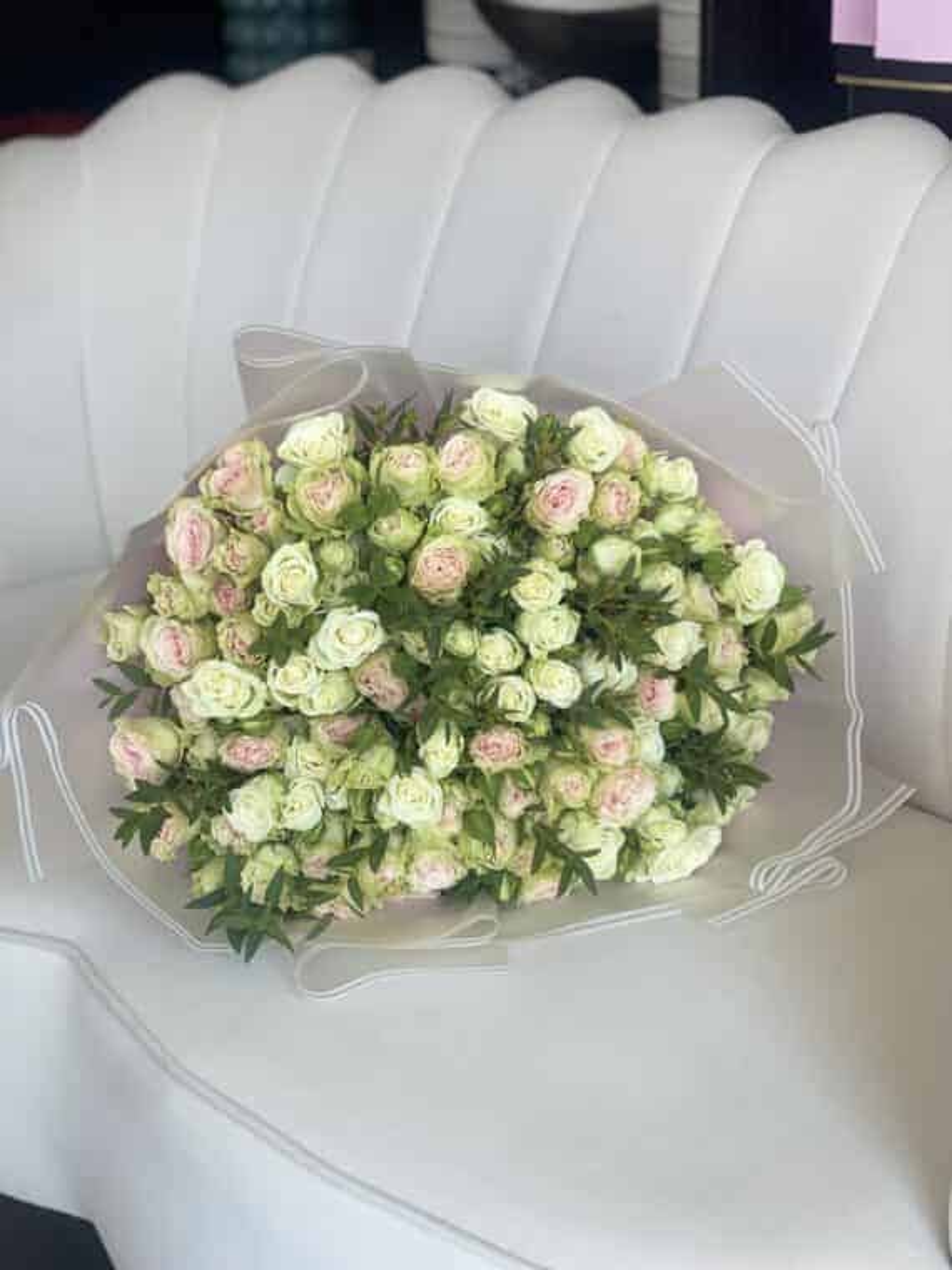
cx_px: 476
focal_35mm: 64
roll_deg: +2.5
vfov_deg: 30.3
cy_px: 635
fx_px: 2347
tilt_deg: -21.0
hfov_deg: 22.9
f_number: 2.2
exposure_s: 1/120
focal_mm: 7.5
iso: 64
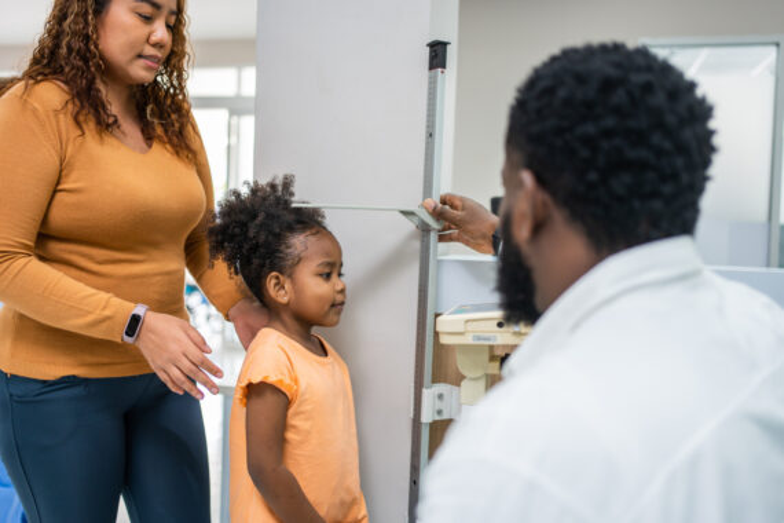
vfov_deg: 37.9
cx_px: 392
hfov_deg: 54.4
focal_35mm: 35
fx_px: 762
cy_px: 262
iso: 250
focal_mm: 35
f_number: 2
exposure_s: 1/250
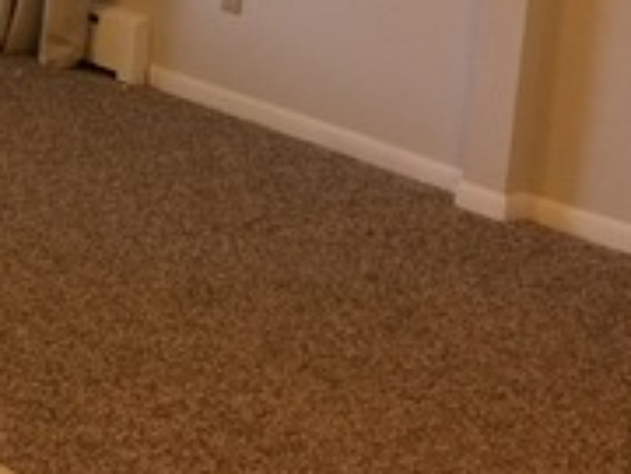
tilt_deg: -10.4
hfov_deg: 17.2
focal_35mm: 103
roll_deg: -2.3
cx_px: -323
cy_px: -190
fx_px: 1878
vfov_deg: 13.7
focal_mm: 4.15
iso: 64
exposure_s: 1/30
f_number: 2.2
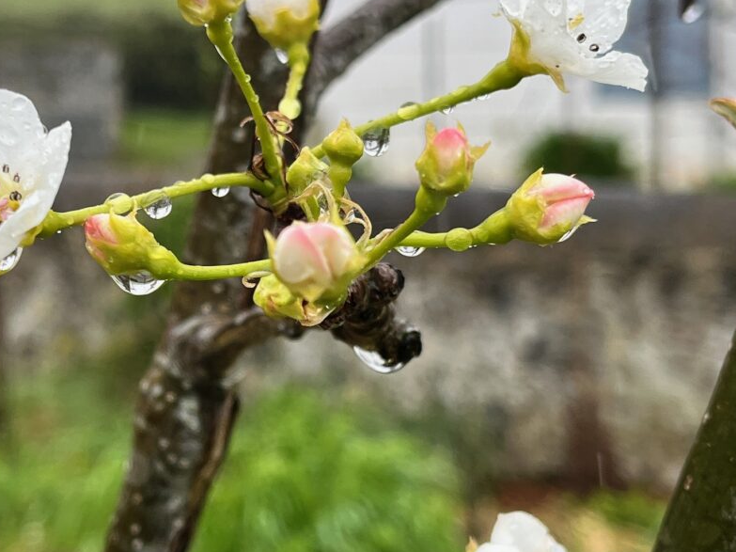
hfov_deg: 28.5
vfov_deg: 21.6
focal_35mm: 68
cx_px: 307
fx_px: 1446
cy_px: 256
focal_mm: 5.1
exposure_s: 1/537
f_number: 1.6
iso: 50
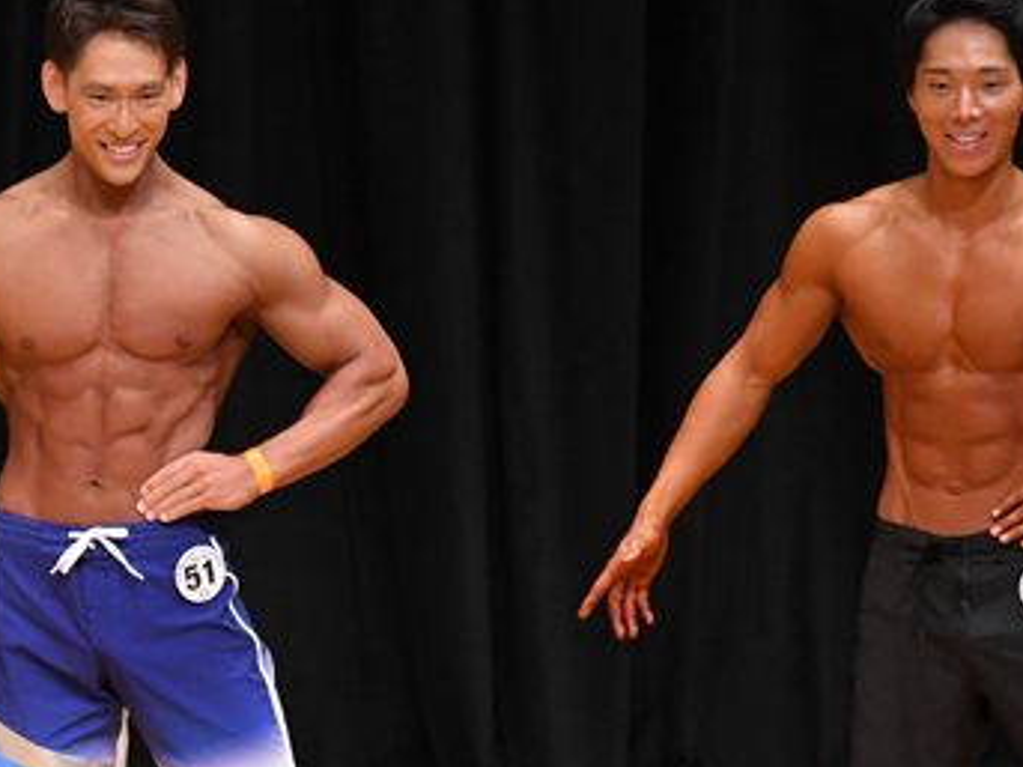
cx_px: 303
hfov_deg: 3.4
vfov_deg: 2.5
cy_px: 567
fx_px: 17341
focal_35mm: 587
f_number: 5.6
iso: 4000
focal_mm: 180
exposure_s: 1/400
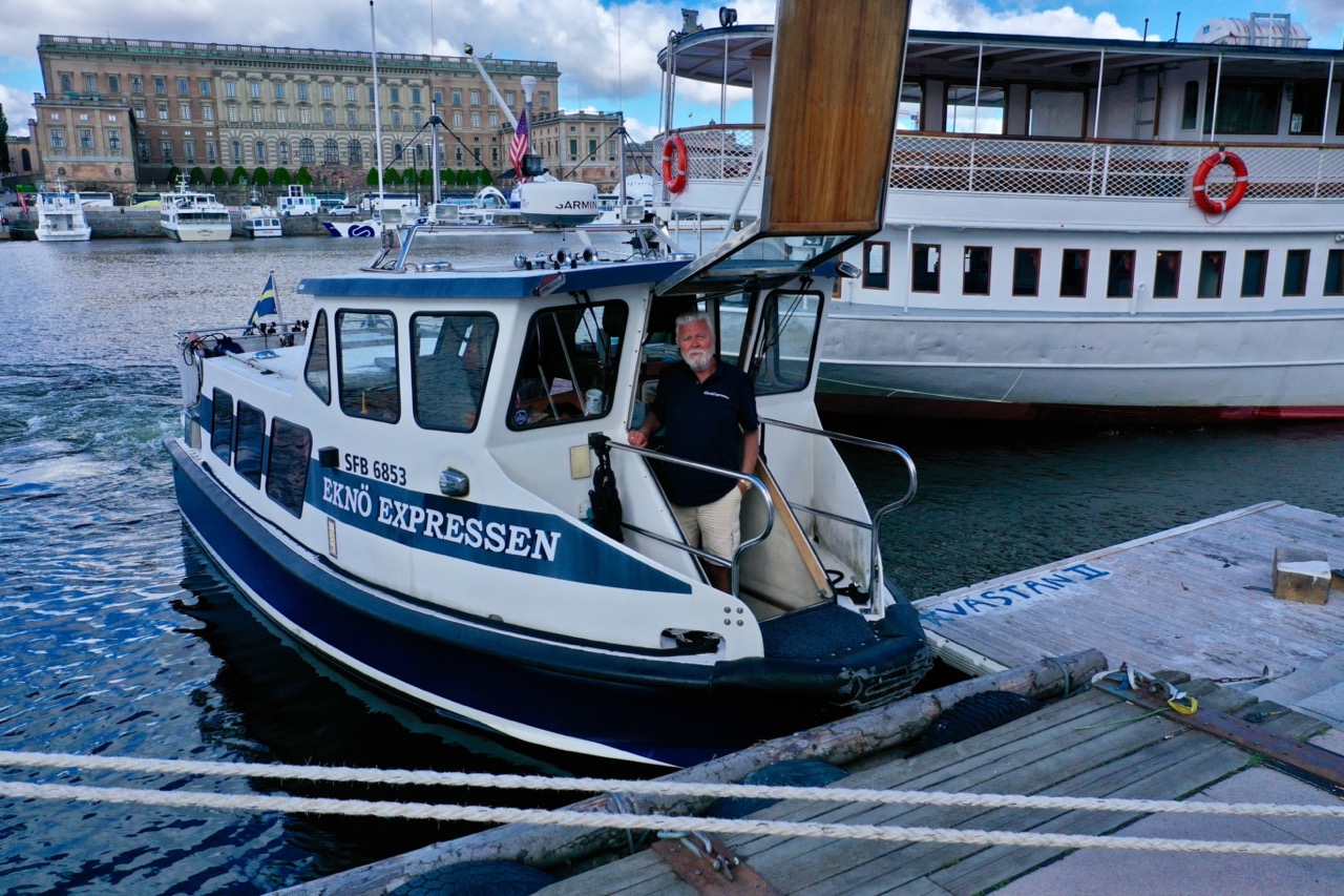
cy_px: 448
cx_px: 672
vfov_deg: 46.4
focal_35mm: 28
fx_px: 1045
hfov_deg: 65.5
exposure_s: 1/1000
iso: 100
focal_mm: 10.26
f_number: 4
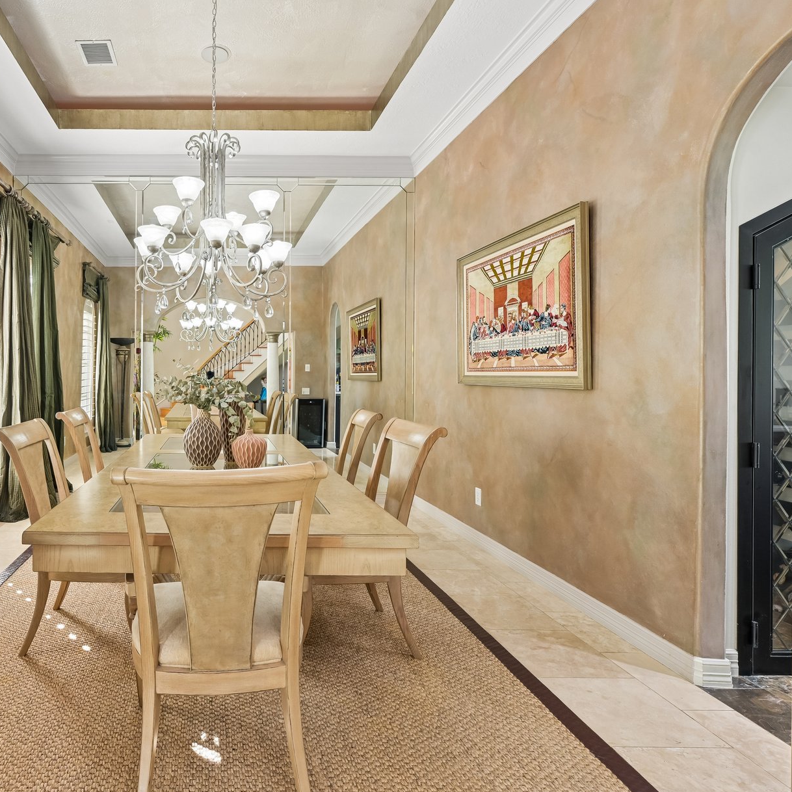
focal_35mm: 20
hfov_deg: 70.5
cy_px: 380
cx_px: 211
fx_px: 518
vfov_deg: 74.8
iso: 400
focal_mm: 14
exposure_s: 1/8
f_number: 8
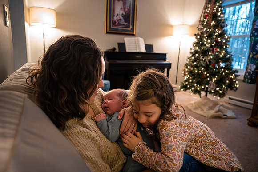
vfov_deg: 53.2
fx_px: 172
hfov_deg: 73.7
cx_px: 129
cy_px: 86
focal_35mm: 24
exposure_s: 1/250
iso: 6400
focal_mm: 24
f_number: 2.8
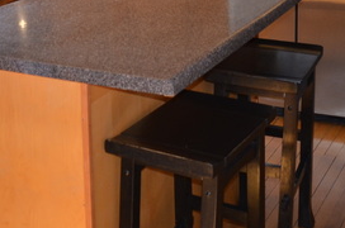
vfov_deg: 17.2
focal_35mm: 75
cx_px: 144
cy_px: -52
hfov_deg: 27.0
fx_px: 717
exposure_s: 1/60
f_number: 3.5
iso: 640
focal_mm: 18
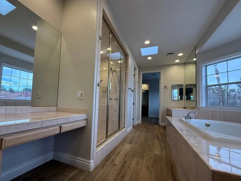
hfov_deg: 94.1
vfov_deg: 78.0
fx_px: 111
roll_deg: -2.1
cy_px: 95
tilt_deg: +4.5
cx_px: 107
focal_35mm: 16
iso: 100
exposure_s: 1/120
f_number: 2.2
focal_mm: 2.22
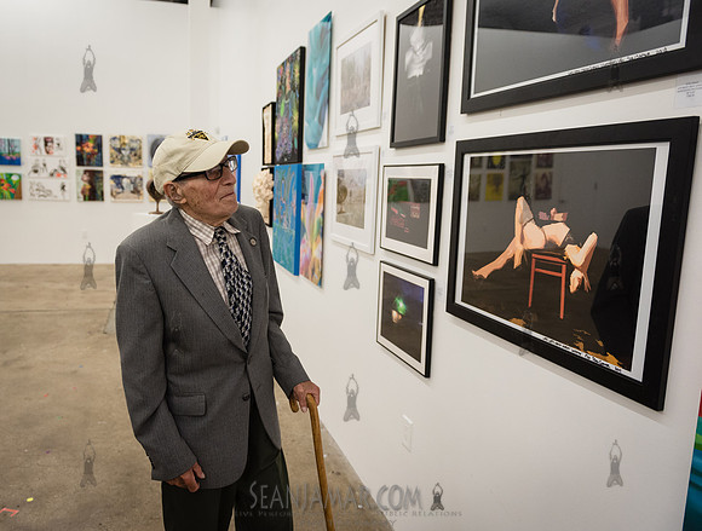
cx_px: 303
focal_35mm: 27
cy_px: 256
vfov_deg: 51.6
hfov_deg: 64.9
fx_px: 549
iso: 1600
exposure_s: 1/320
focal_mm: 24
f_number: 3.5
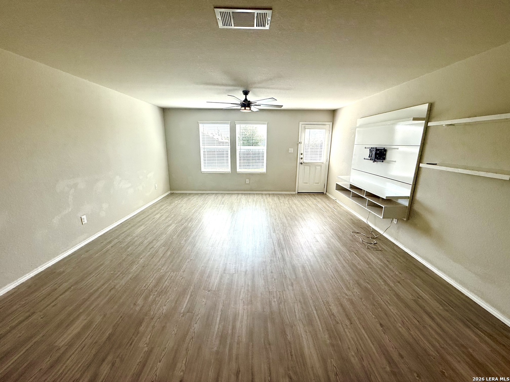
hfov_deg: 102.1
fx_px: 206
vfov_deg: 85.7
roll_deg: -0.9
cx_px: 255
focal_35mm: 14
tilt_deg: -12.5
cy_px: 191
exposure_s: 1/233
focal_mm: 2.22
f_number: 2.2
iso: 64
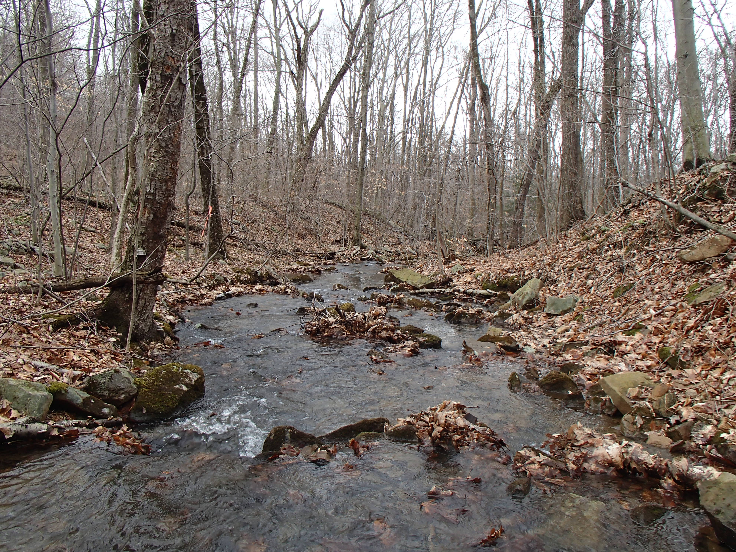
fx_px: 595
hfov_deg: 63.4
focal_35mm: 28
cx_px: 368
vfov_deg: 49.7
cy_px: 276
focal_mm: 5
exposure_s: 1/100
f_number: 3.9
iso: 100
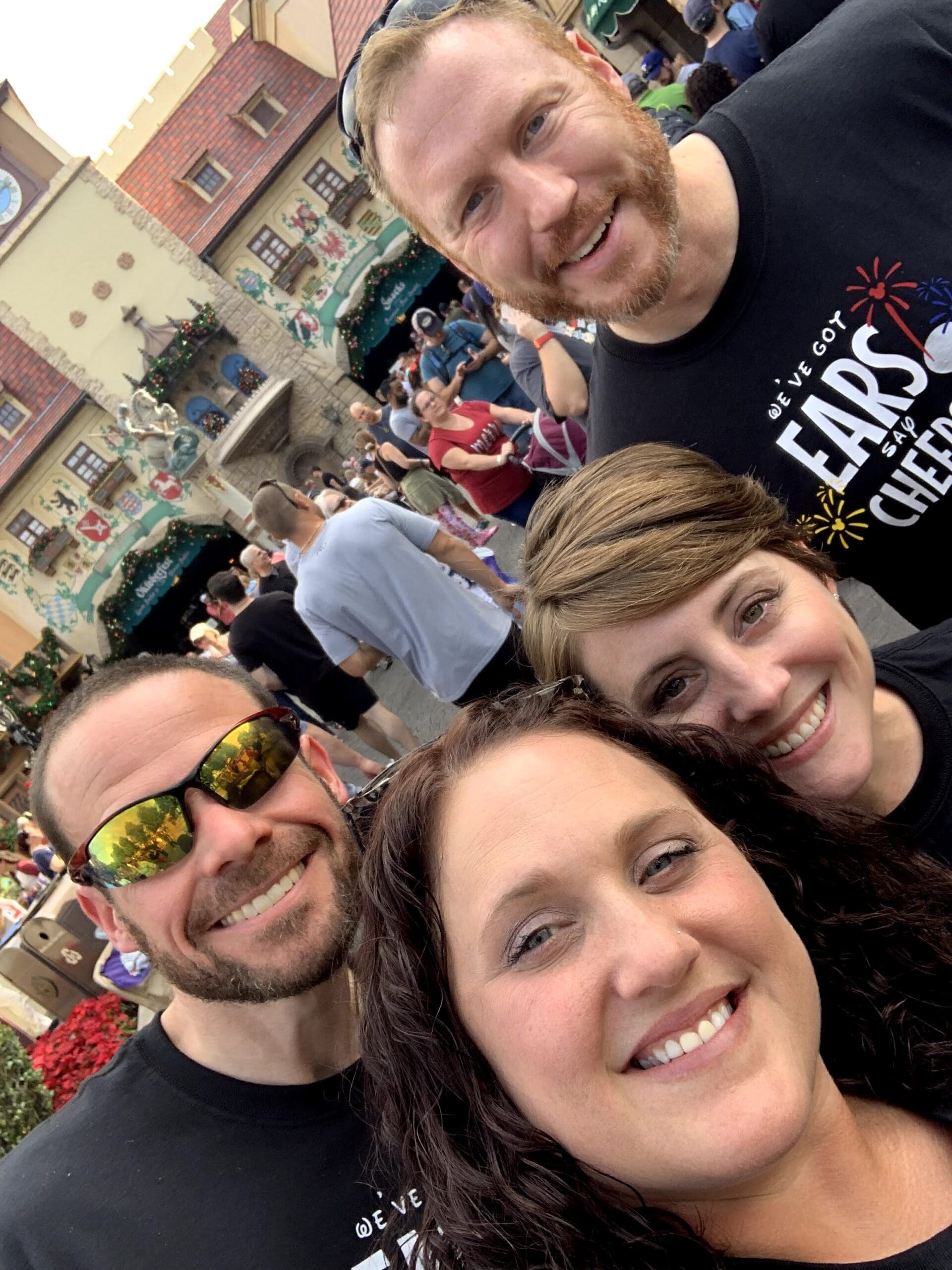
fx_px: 1173
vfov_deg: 56.8
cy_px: 635
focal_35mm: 32
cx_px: 476
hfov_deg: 44.2
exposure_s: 1/124
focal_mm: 2.87
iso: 16
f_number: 2.2
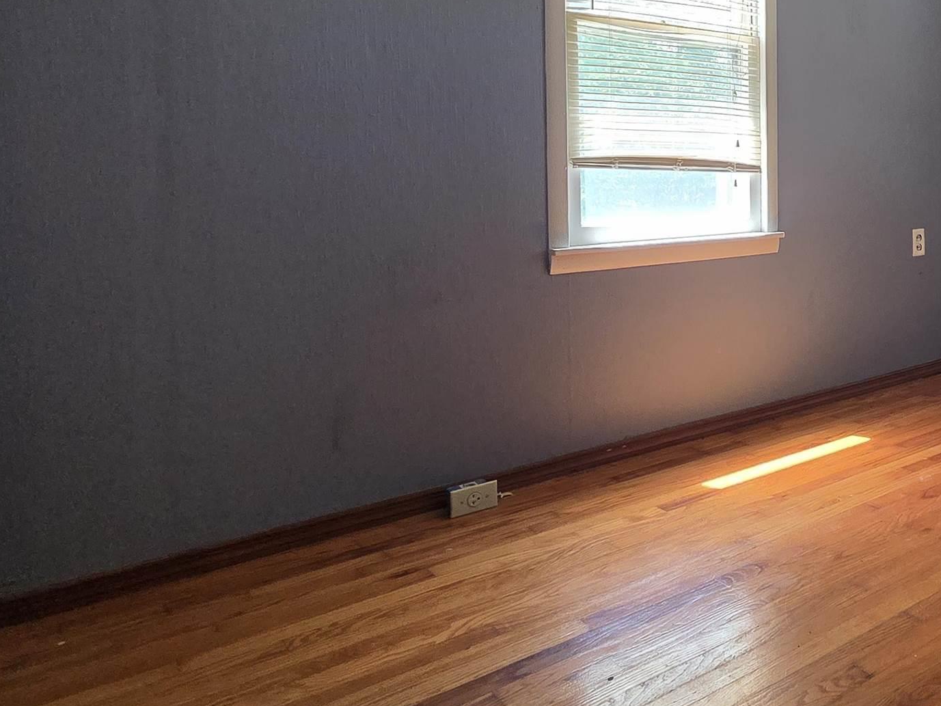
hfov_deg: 50.3
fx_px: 788
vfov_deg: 47.1
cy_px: 211
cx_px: 934
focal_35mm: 29
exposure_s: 1/120
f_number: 2.2
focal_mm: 2.2
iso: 320
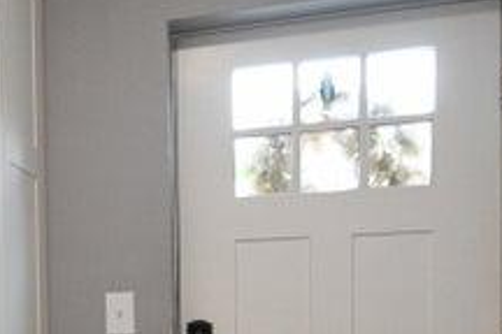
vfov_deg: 25.9
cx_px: 30
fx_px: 697
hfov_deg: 36.6
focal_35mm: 50
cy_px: 318
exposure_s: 1/200
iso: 2000
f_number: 5
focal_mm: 10
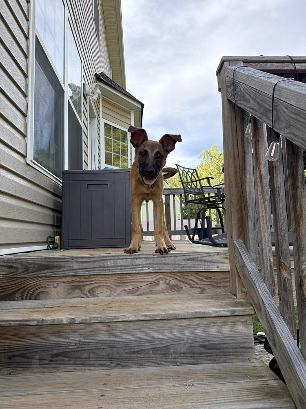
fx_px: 283
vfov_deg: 71.6
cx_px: 153
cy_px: 204
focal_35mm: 24
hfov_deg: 56.8
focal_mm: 6.76
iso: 100
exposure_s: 1/1337
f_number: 1.78
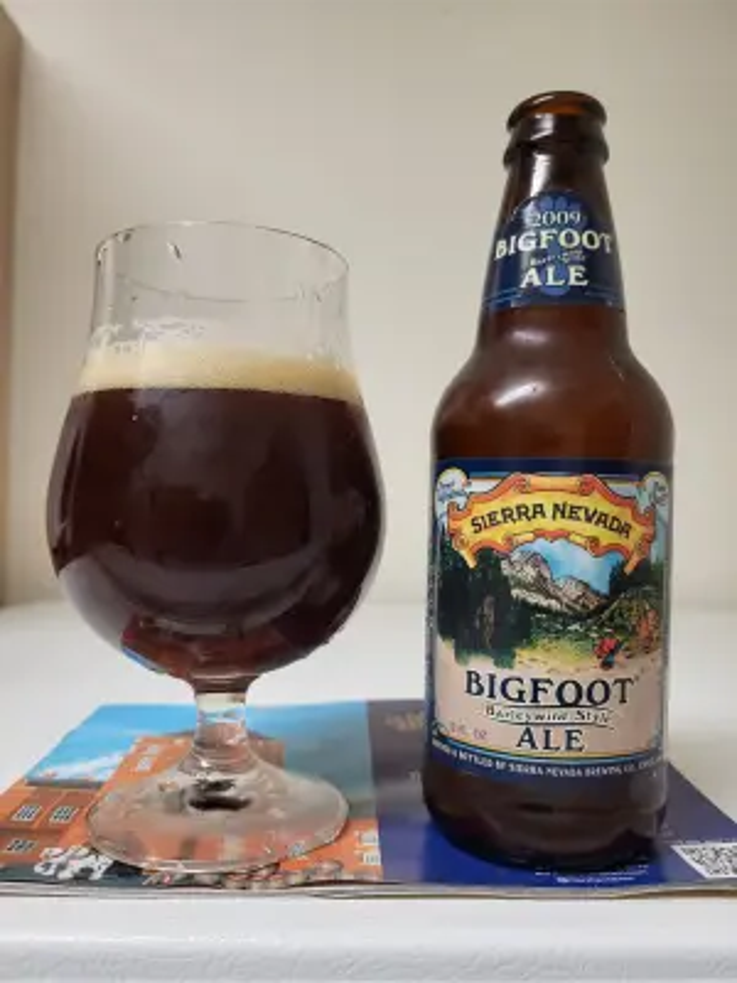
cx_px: 368
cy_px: 492
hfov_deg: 53.1
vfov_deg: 67.3
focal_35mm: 26
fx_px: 738
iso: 320
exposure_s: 1/120
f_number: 1.8
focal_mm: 5.4
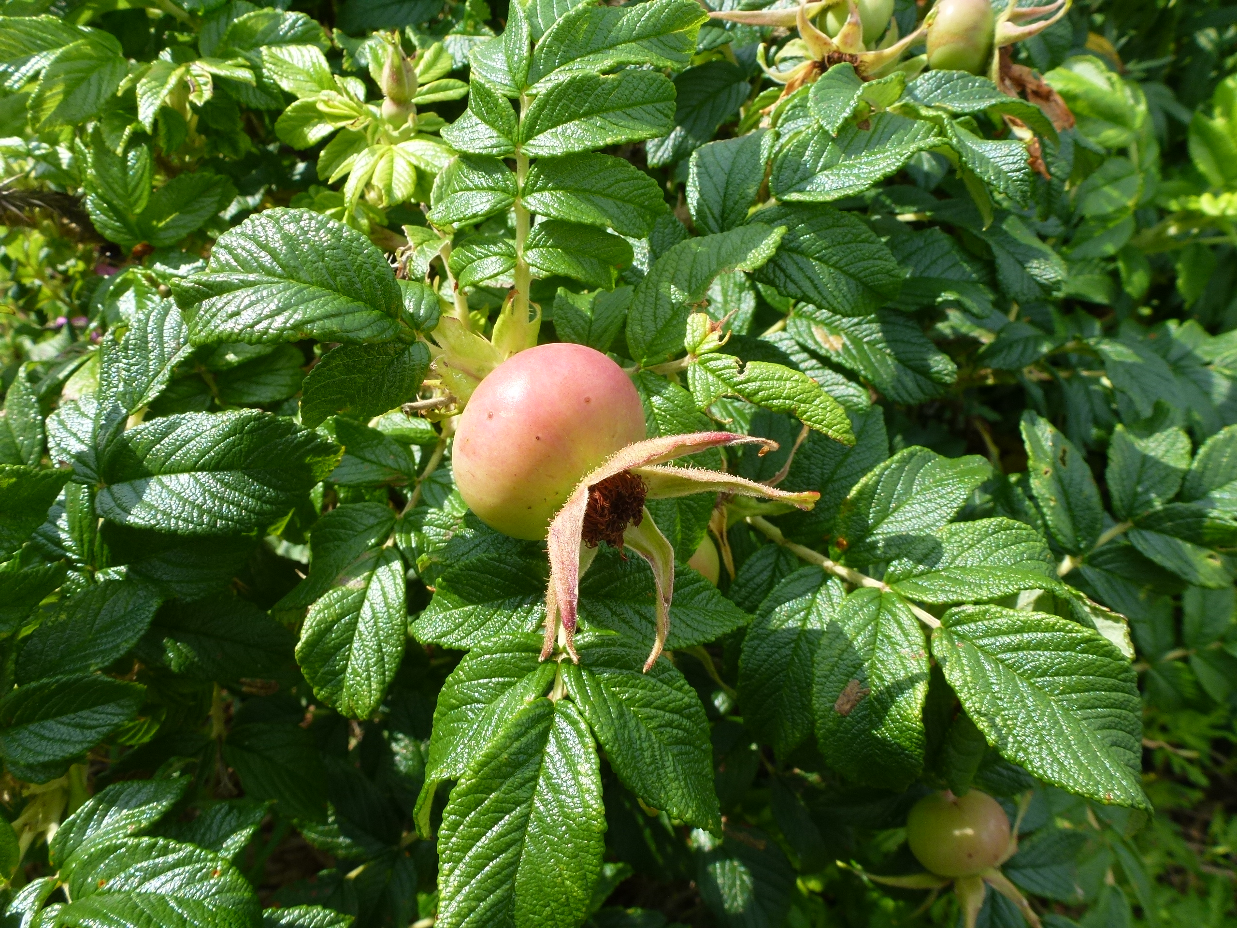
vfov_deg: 56.8
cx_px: 618
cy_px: 464
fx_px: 858
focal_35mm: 24
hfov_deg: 71.6
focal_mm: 4.3
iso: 100
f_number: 4
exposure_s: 1/400
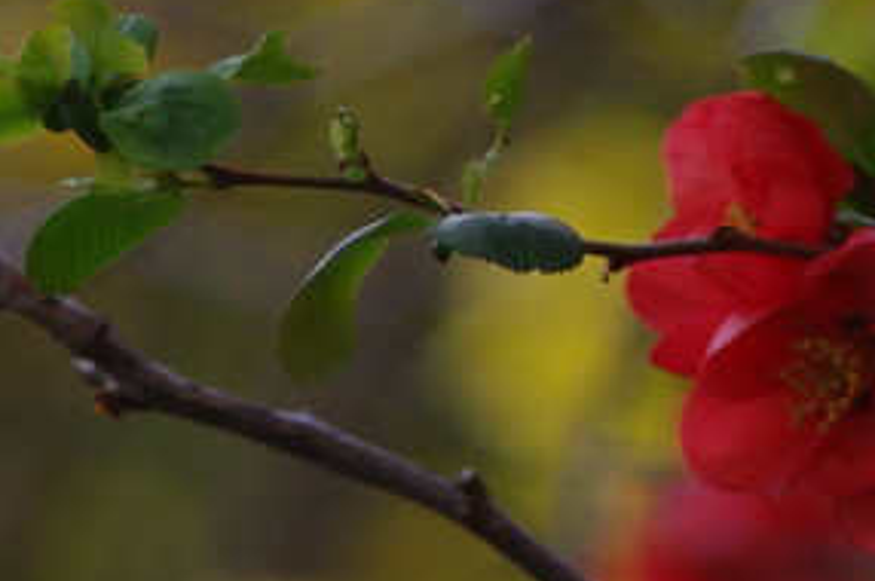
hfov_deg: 2.4
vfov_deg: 1.6
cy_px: -336
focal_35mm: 849
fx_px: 20612
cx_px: 1049
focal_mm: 135
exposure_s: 1/400
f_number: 4.5
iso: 200
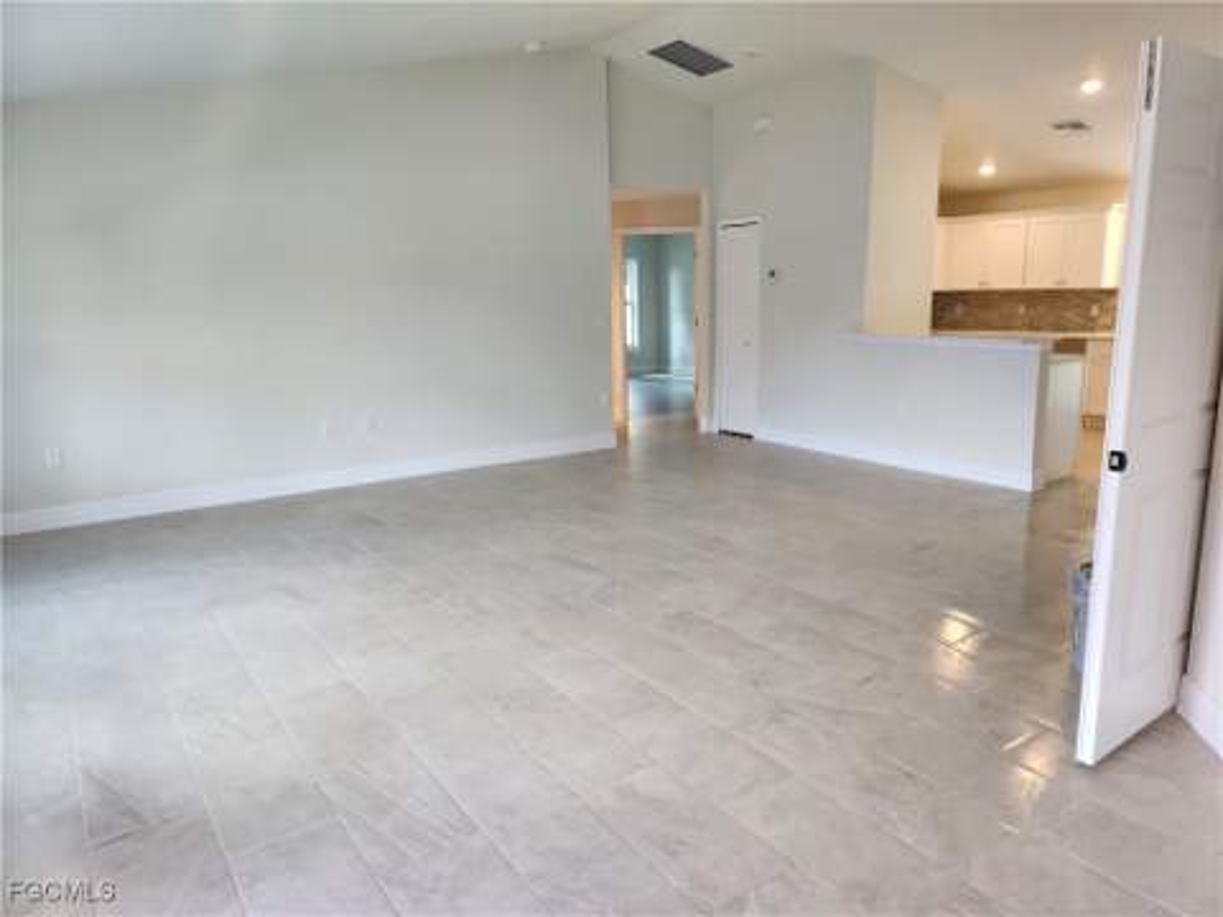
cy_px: 458
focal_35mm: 24
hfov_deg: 71.6
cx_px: 612
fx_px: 848
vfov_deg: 56.8
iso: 200
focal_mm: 5
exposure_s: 1/120
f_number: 1.8
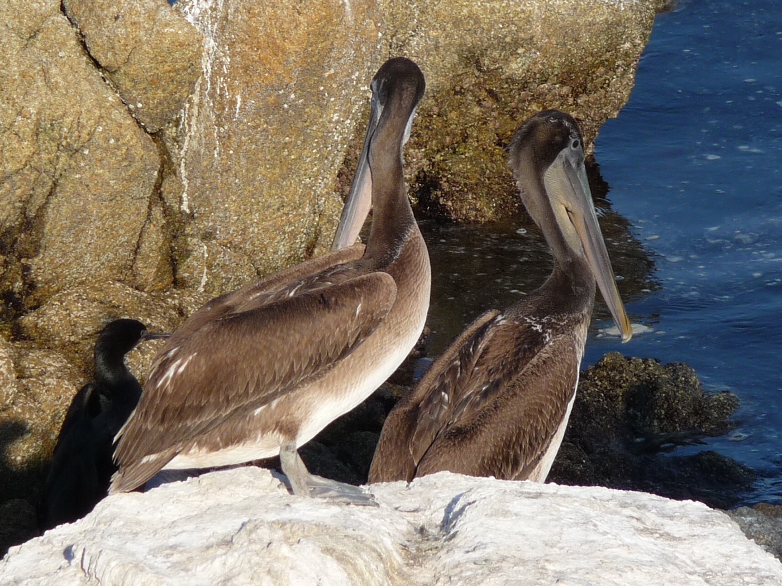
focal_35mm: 472
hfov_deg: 4.2
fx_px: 10663
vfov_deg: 3.2
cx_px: 391
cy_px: 293
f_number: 4.9
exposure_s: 1/500
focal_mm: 47
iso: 100
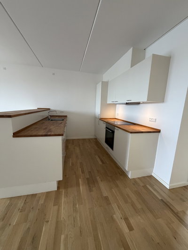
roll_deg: -1.9
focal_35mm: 14
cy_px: 125
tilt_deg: -9.1
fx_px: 101
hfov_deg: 85.7
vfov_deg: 102.1
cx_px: 94
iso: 320
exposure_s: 1/121
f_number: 2.2
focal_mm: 2.22
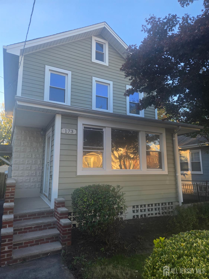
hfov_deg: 58.9
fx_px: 185
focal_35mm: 23
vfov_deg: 73.9
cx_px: 104
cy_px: 140
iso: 25
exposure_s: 1/182
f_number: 1.8
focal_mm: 5.4
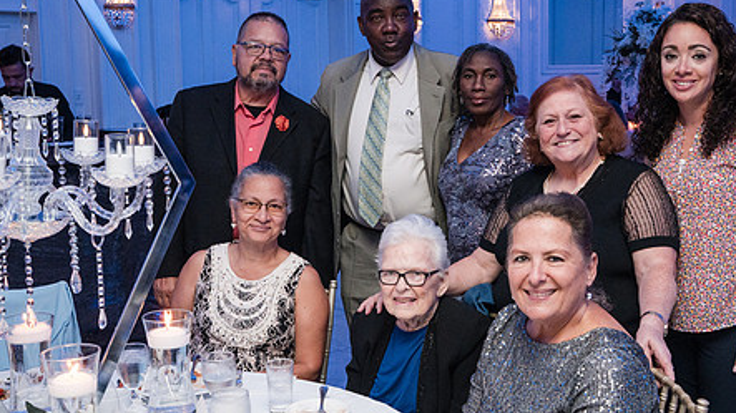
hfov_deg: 42.9
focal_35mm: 48
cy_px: 190
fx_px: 937
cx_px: 399
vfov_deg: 24.9
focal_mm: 35
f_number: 7.1
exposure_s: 1/250
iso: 6400
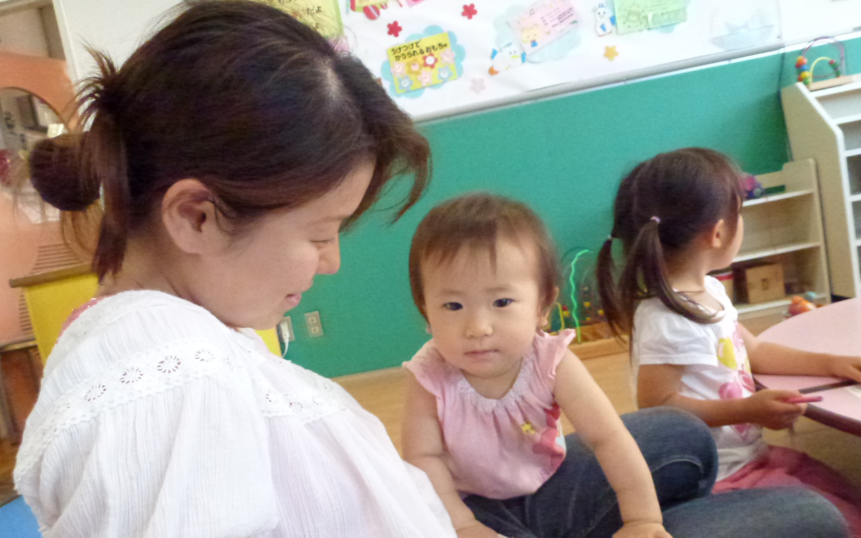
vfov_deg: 47.4
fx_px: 610
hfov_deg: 70.4
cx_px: 426
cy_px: 321
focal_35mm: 26
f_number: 3.3
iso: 1600
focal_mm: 4.3
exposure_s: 1/250
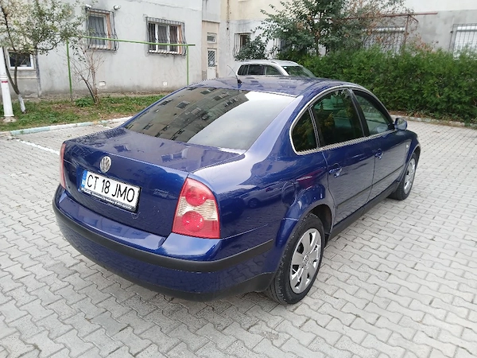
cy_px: 179
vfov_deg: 53.1
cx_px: 238
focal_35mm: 26
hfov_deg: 67.3
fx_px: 358
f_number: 1.8
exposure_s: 1/50.3
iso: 50
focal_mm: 3.98
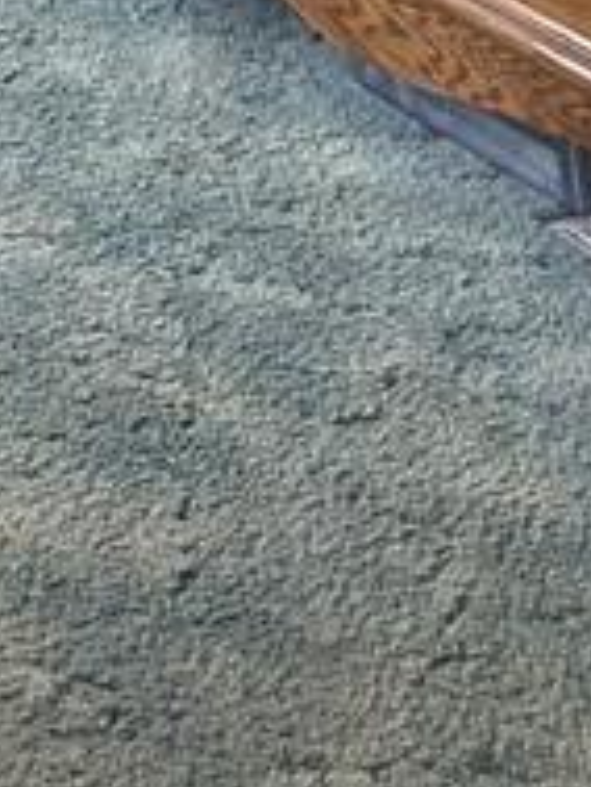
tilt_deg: -6.2
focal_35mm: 130
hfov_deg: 10.5
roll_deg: +1.2
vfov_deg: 12.1
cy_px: -1116
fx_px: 2956
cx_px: -566
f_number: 1.78
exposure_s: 1/60
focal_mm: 6.86
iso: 125
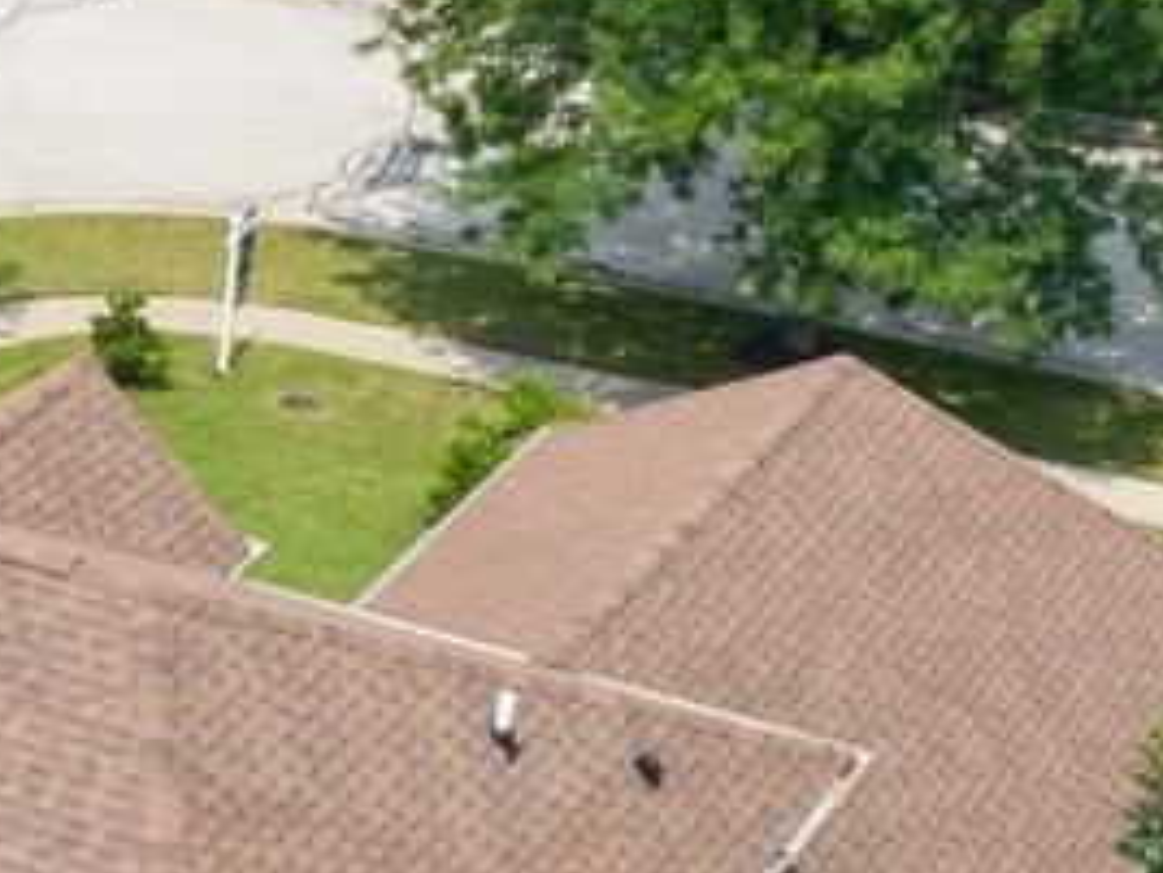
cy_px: 1485
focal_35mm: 129
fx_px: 4334
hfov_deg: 14.2
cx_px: -618
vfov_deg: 10.9
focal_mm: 12.29
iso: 200
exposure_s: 1/500
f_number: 8
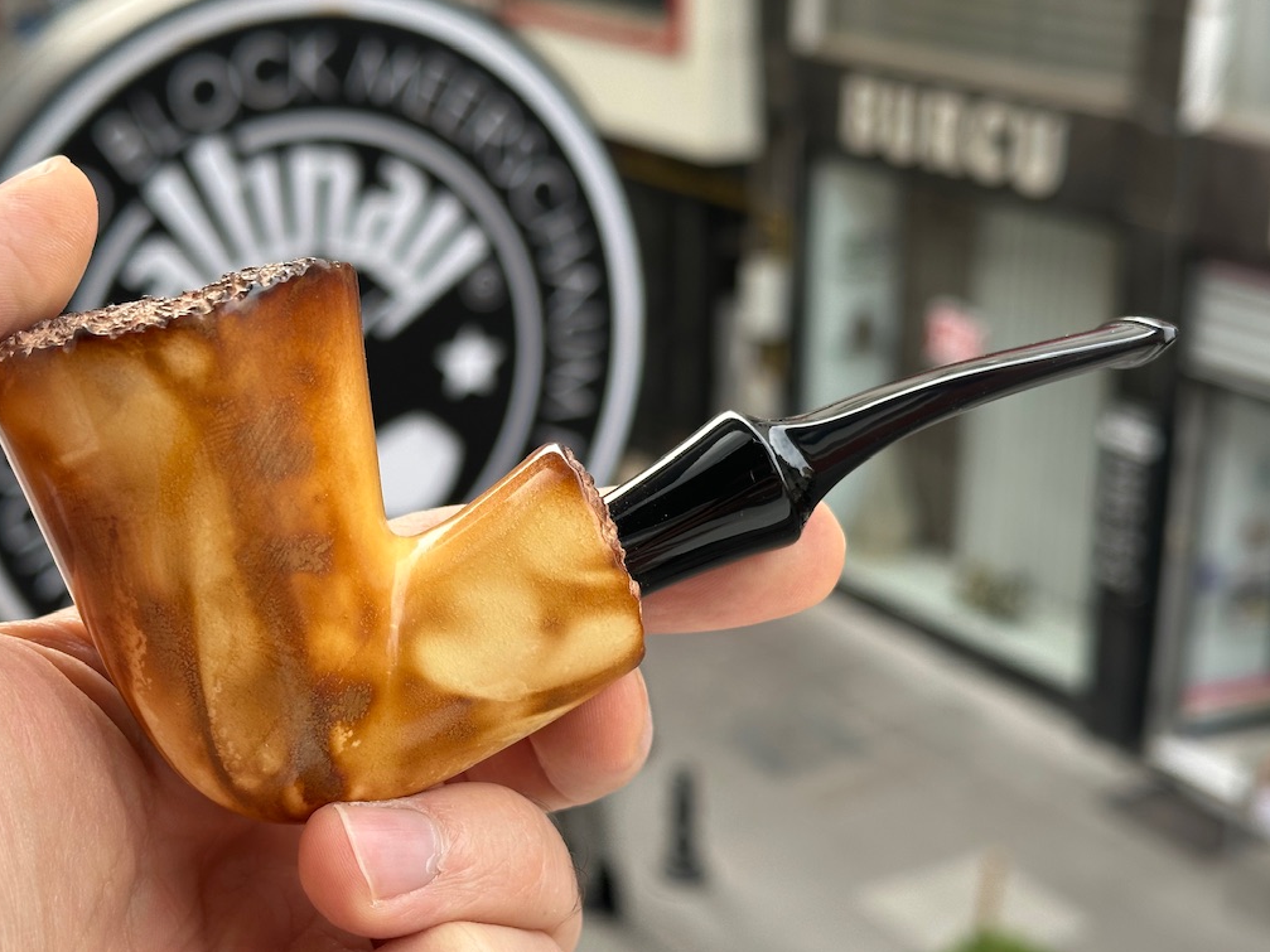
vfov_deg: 24.0
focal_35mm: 61
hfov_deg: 31.6
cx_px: 531
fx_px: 2238
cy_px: 504
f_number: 1.78
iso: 64
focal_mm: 6.86
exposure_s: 1/426
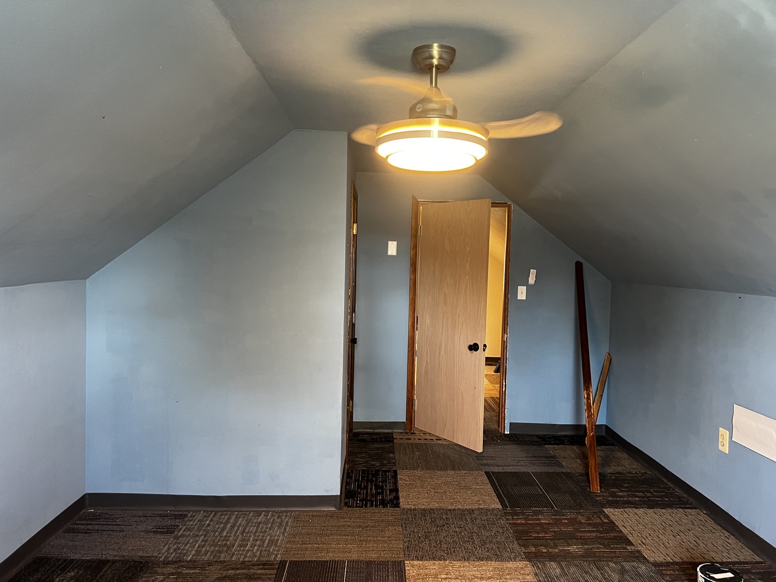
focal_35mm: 26
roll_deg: -1.6
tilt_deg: -3.6
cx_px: 388
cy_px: 291
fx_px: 583
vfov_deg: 53.1
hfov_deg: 67.3
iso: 320
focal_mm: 5.7
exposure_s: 1/60
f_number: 1.5
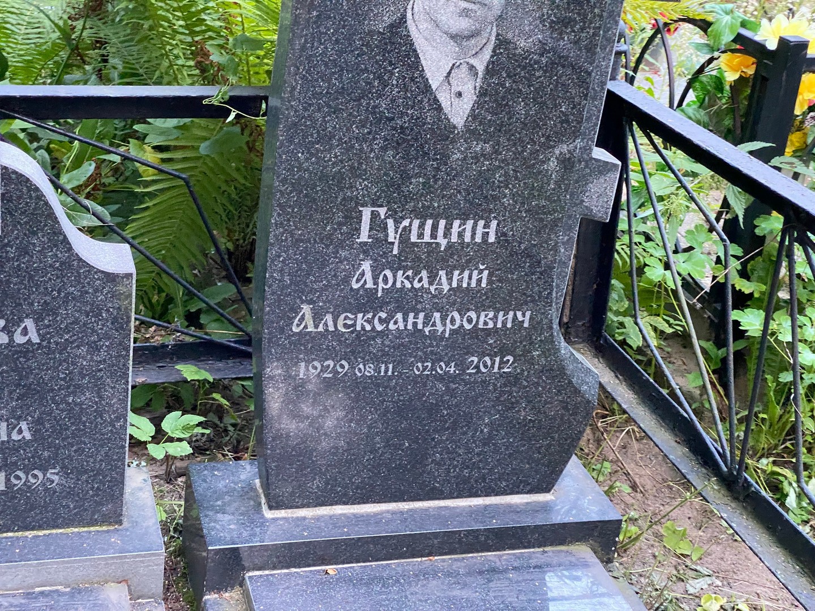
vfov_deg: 28.0
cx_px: 408
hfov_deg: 36.8
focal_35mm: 52
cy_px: 306
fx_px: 1224
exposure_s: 1/60
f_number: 2
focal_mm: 6
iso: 400
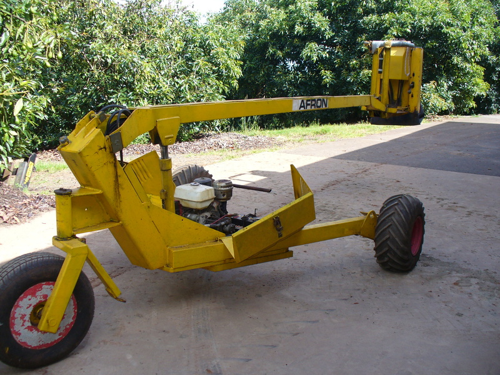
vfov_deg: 38.7
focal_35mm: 37
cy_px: 188
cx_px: 250
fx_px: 534
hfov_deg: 50.1
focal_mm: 6.1
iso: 80
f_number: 2.8
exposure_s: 1/320
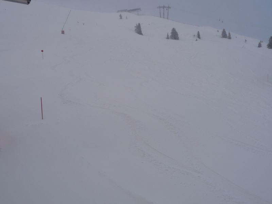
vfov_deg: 44.2
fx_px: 251
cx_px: 136
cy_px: 102
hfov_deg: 56.8
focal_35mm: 32
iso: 100
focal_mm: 5.3
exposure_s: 1/200
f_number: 3.5
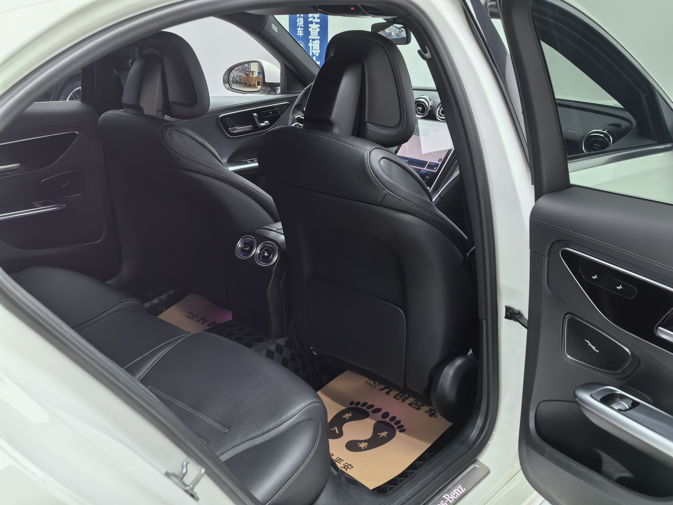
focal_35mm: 35
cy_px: 252
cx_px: 336
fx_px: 680
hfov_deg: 52.6
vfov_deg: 40.7
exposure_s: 1/105
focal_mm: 5.72
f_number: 2
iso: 50
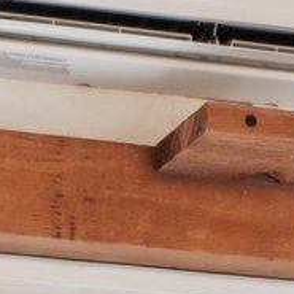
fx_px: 2710
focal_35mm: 282
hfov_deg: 6.2
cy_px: 1029
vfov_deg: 5.6
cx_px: -40
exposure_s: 1/30
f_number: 8
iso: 500
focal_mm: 20
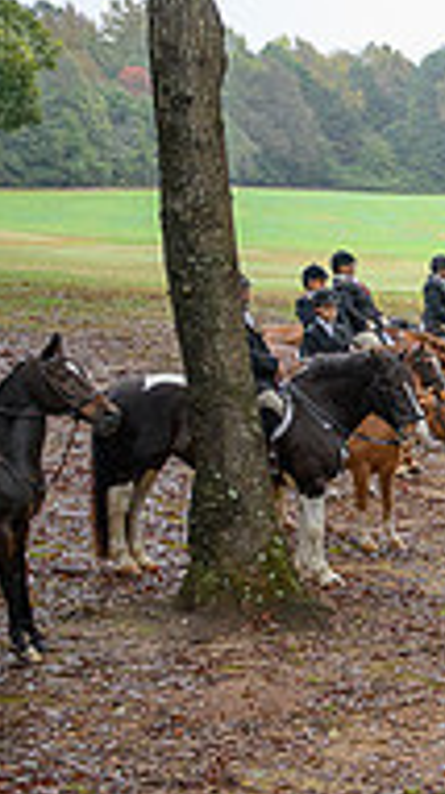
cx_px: 1102
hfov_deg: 11.4
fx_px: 1810
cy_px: 599
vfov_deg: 24.5
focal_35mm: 86
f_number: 3.5
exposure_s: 1/250
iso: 2000
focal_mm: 27
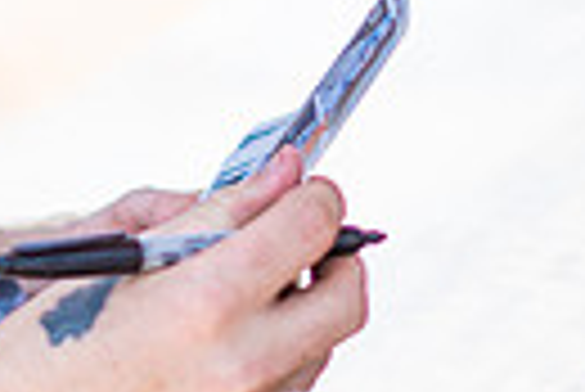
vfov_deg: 6.0
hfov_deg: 9.2
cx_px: 50
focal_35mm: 223
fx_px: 3628
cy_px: -426
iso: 125
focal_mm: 50
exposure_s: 1/2000
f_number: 1.8
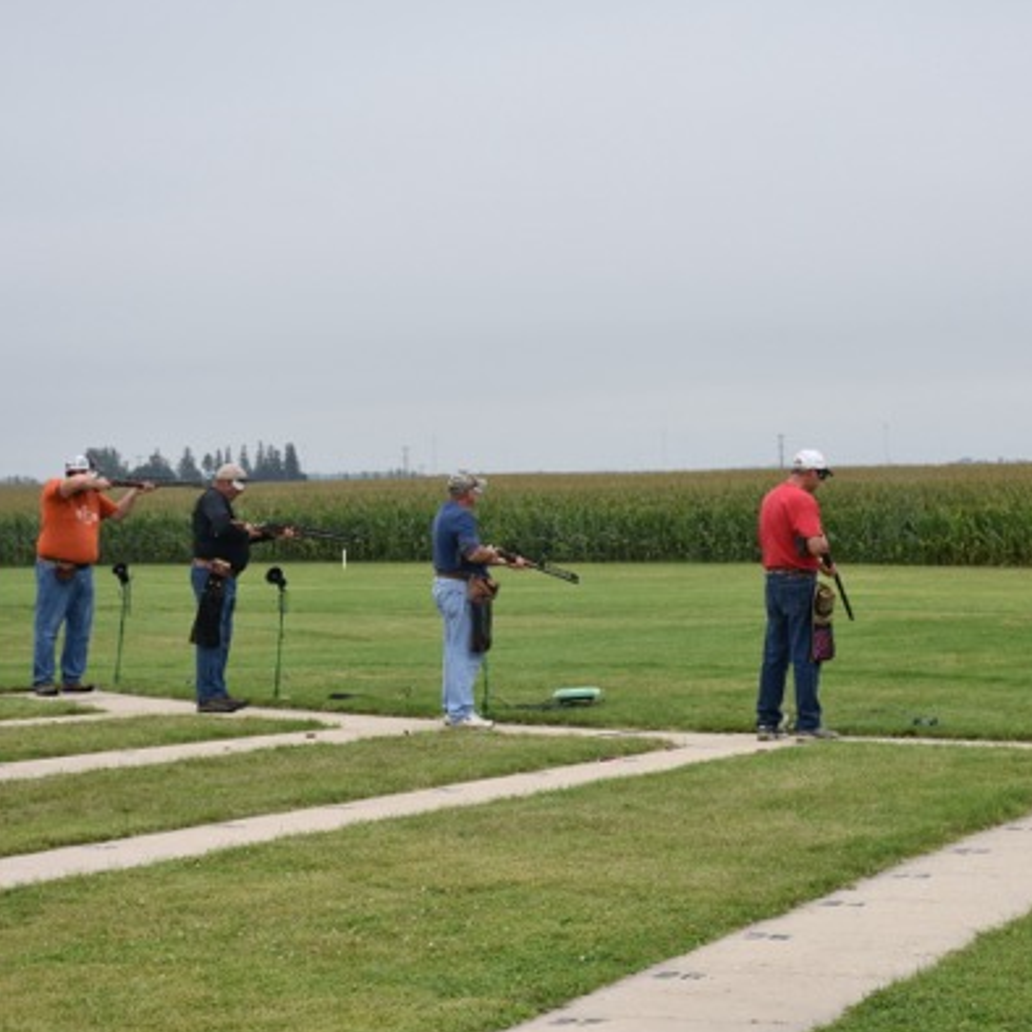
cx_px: 657
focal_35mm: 97
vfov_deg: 17.9
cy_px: 516
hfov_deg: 17.9
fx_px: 3272
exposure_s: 1/500
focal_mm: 50
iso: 360
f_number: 8
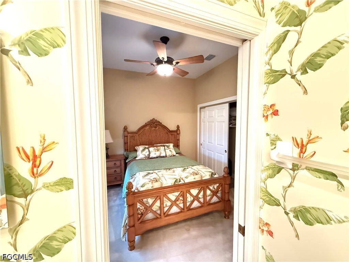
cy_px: 131
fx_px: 141
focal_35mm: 14
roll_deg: +0.6
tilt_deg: -3.2
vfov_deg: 85.7
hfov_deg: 102.1
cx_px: 174
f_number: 2.2
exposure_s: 1/60
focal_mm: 2.22
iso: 1250
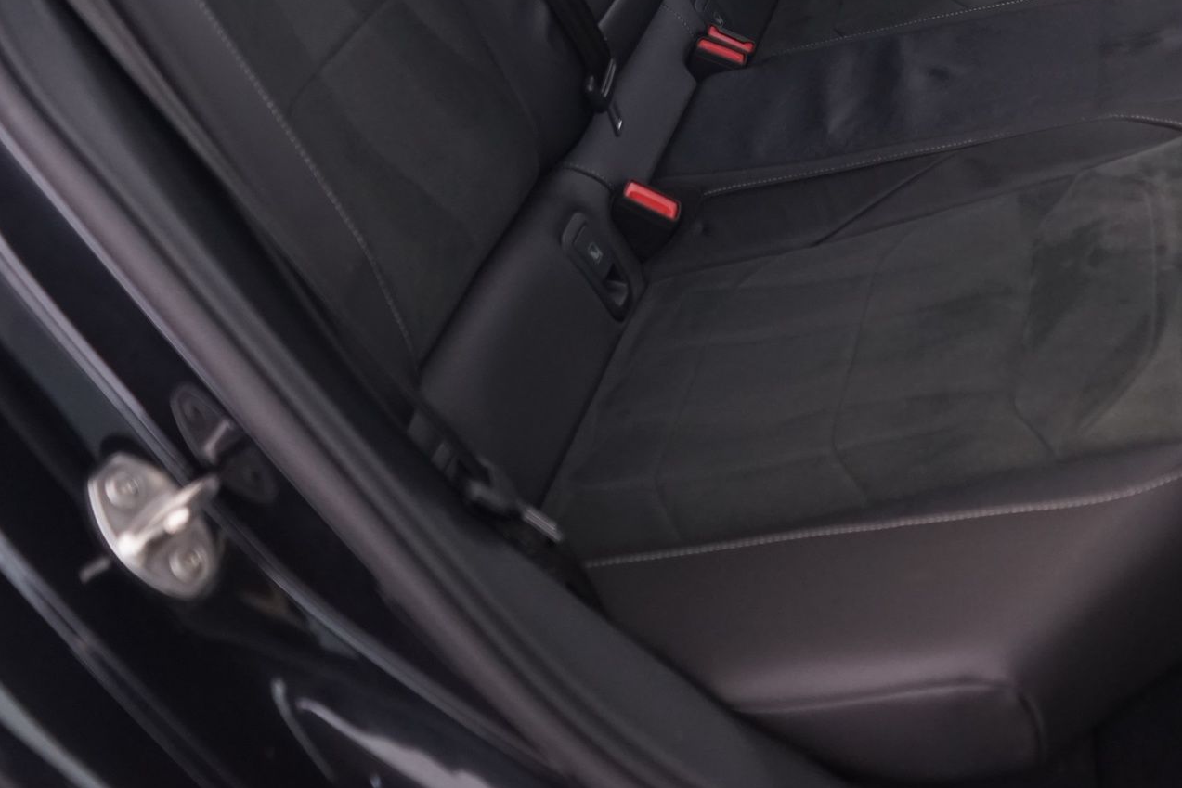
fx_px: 1806
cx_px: 832
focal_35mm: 55
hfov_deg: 35.7
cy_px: 51
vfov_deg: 23.8
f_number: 4
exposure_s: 1/4
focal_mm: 28
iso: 1250
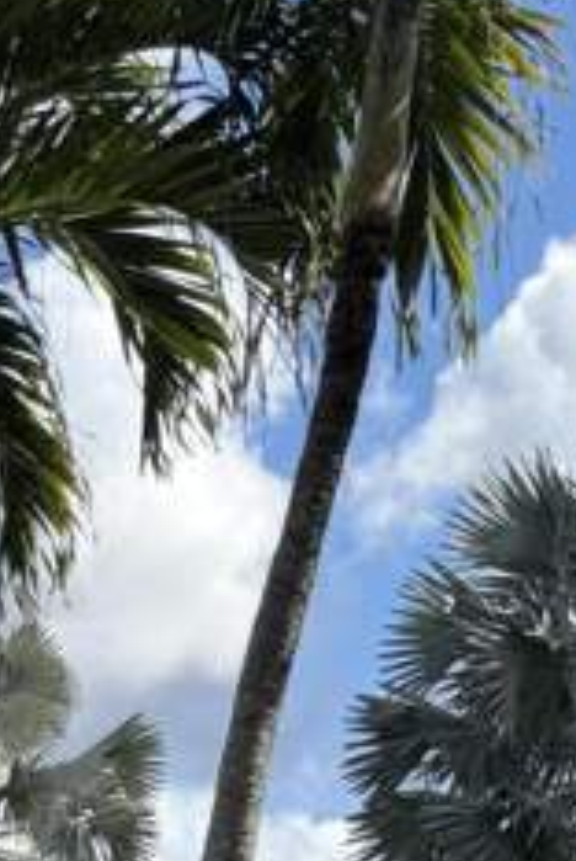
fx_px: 2728
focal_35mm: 114
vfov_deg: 15.6
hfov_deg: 11.0
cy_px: 1500
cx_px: -554
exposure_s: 1/3953
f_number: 1.78
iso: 80
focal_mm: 6.76
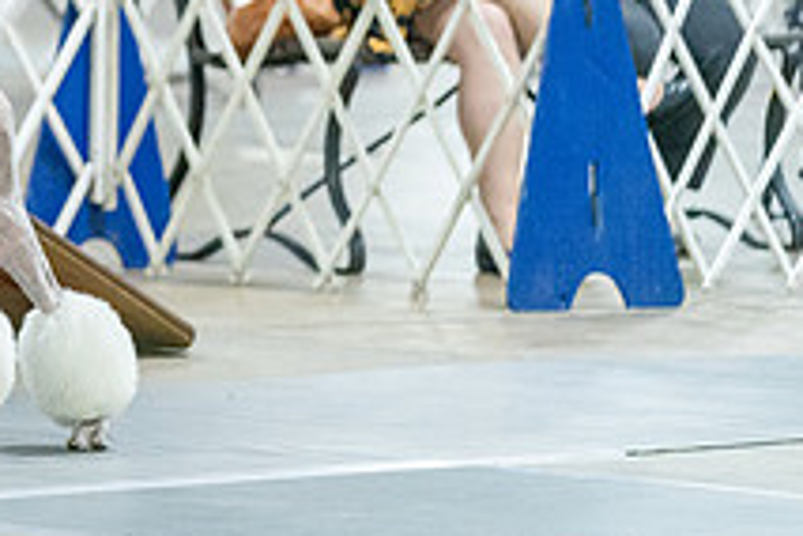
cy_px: -160
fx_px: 8141
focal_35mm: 365
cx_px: -283
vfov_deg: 3.8
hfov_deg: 5.6
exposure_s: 1/200
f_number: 3.2
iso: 6400
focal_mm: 134
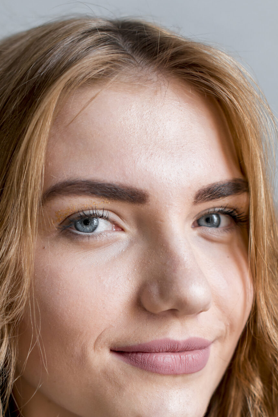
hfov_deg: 13.8
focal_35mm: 99
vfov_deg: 20.1
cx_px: 132
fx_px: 1146
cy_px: 401
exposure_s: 1/400
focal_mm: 50
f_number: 3.2
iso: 500
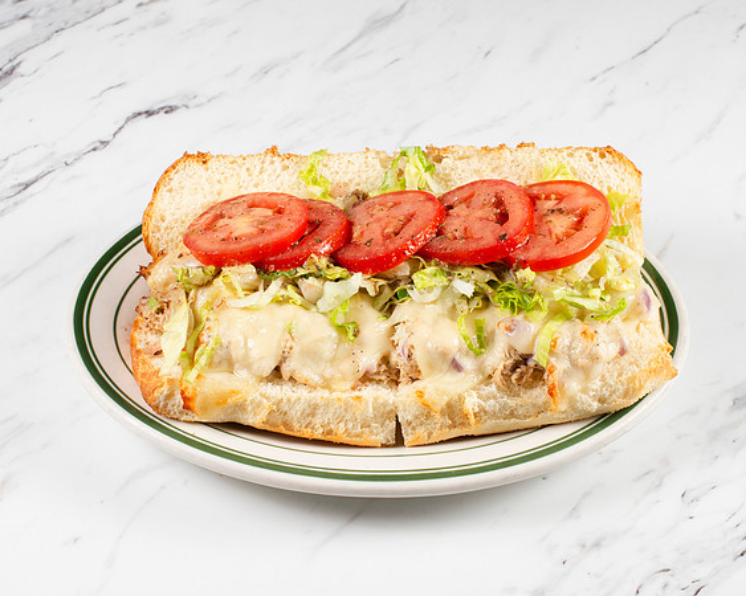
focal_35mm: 66
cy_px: 321
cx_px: 378
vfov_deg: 23.0
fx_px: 1465
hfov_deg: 28.6
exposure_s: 1/250
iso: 200
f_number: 11
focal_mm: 50
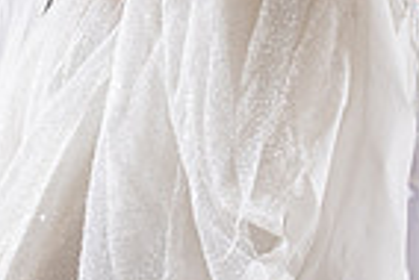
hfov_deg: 7.2
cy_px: -167
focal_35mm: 285
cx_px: 395
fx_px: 3320
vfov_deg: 4.8
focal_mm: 70
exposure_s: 1/160
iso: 800
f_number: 4
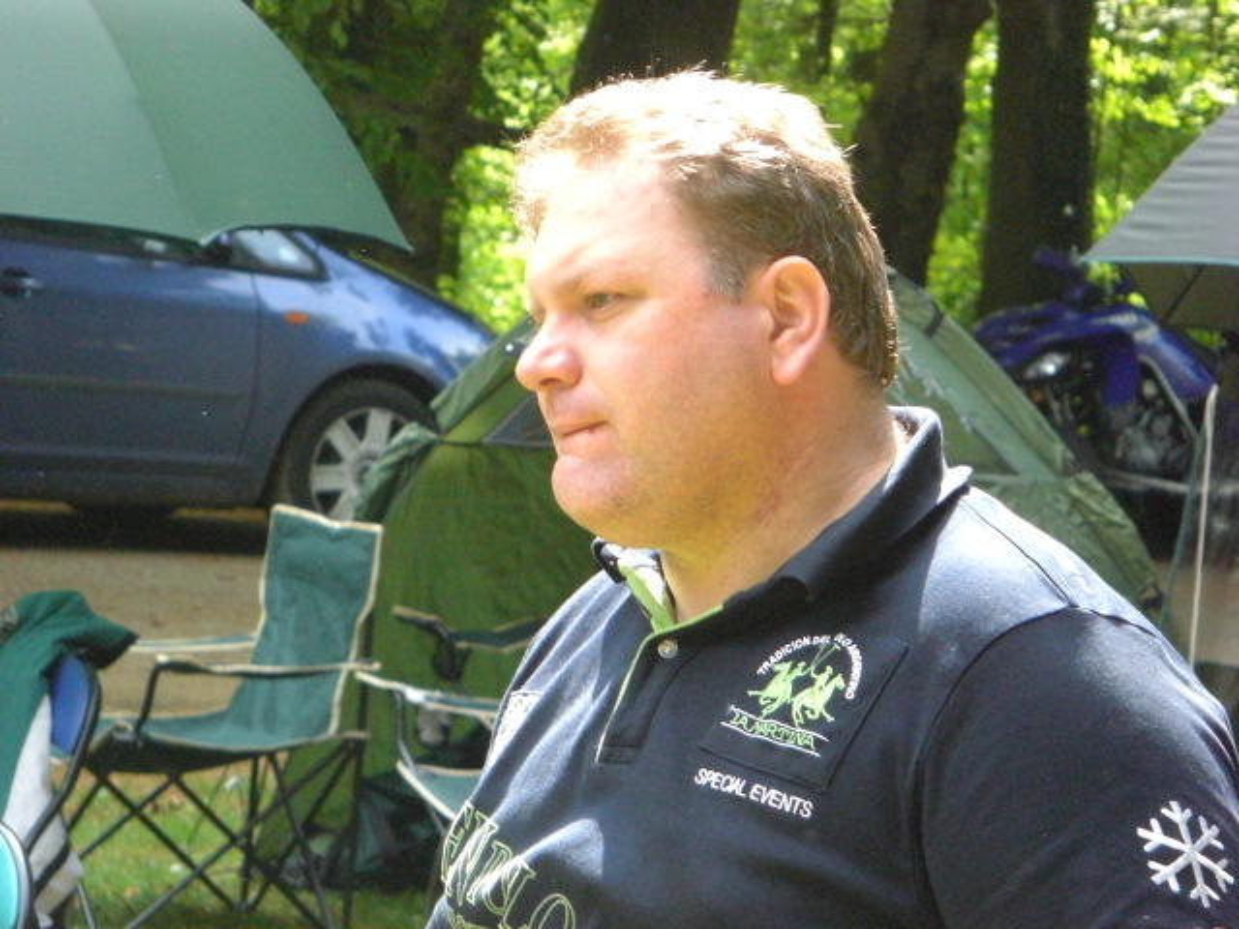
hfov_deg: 9.8
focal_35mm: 201
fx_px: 7194
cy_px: 464
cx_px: 620
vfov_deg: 7.4
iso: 400
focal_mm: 33.1
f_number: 4.6
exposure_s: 1/250
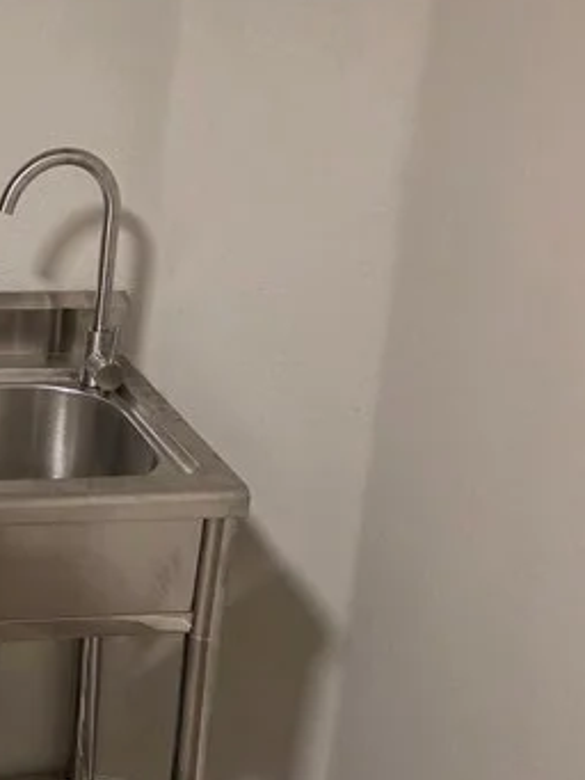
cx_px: -62
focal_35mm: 69
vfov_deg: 28.1
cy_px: 368
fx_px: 1554
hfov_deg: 20.3
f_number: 1.7
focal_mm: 6.3
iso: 640
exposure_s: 1/120
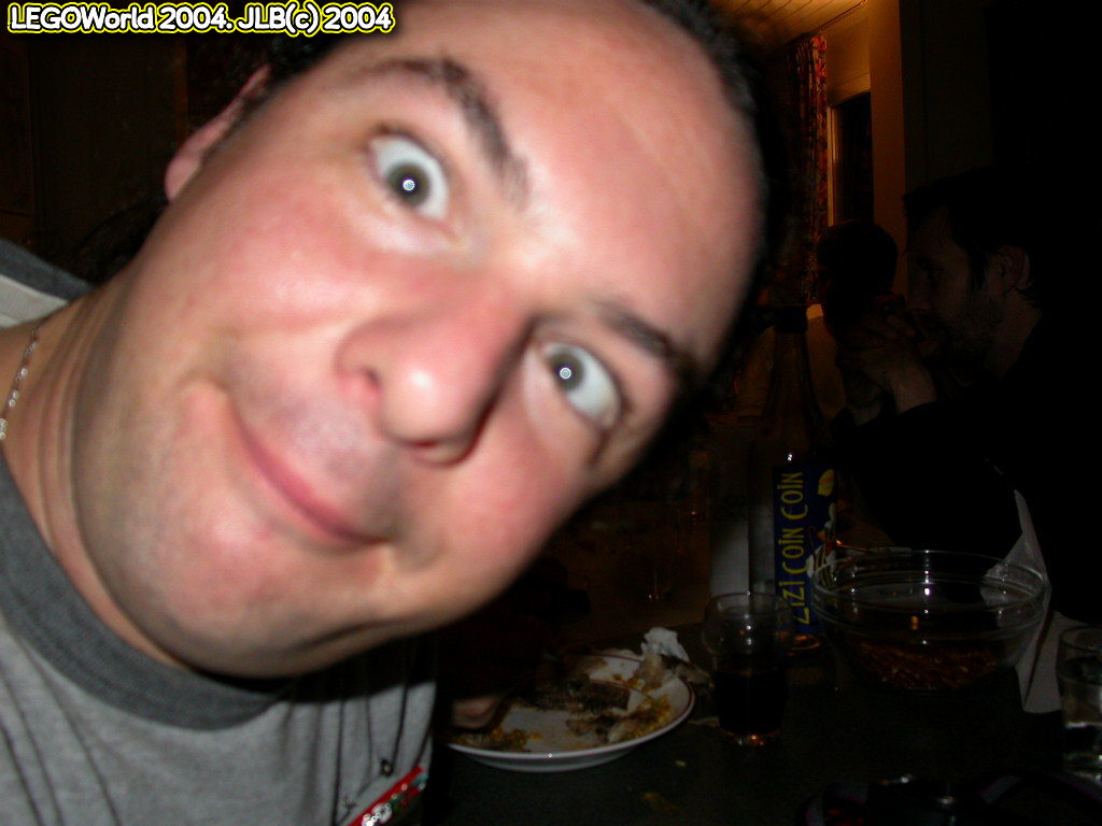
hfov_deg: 49.0
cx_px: 551
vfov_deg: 37.7
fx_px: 1210
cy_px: 413
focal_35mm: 38
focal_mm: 7.85
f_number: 2.6
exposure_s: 1/60
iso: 100
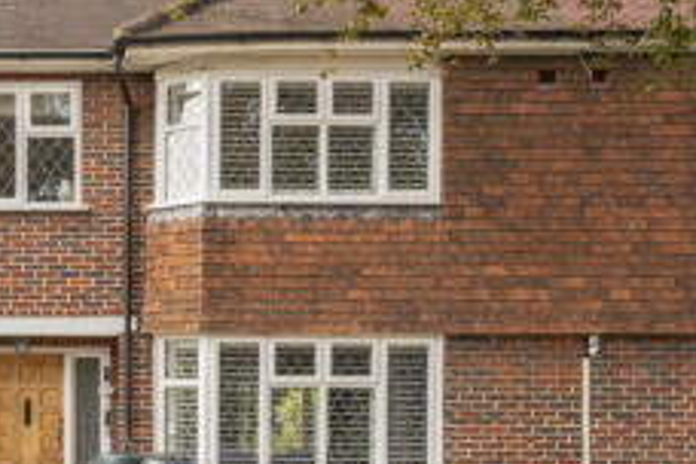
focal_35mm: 47
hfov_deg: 39.6
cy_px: 163
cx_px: 107
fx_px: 909
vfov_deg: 28.5
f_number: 8
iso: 200
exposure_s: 1/100
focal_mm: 22.5
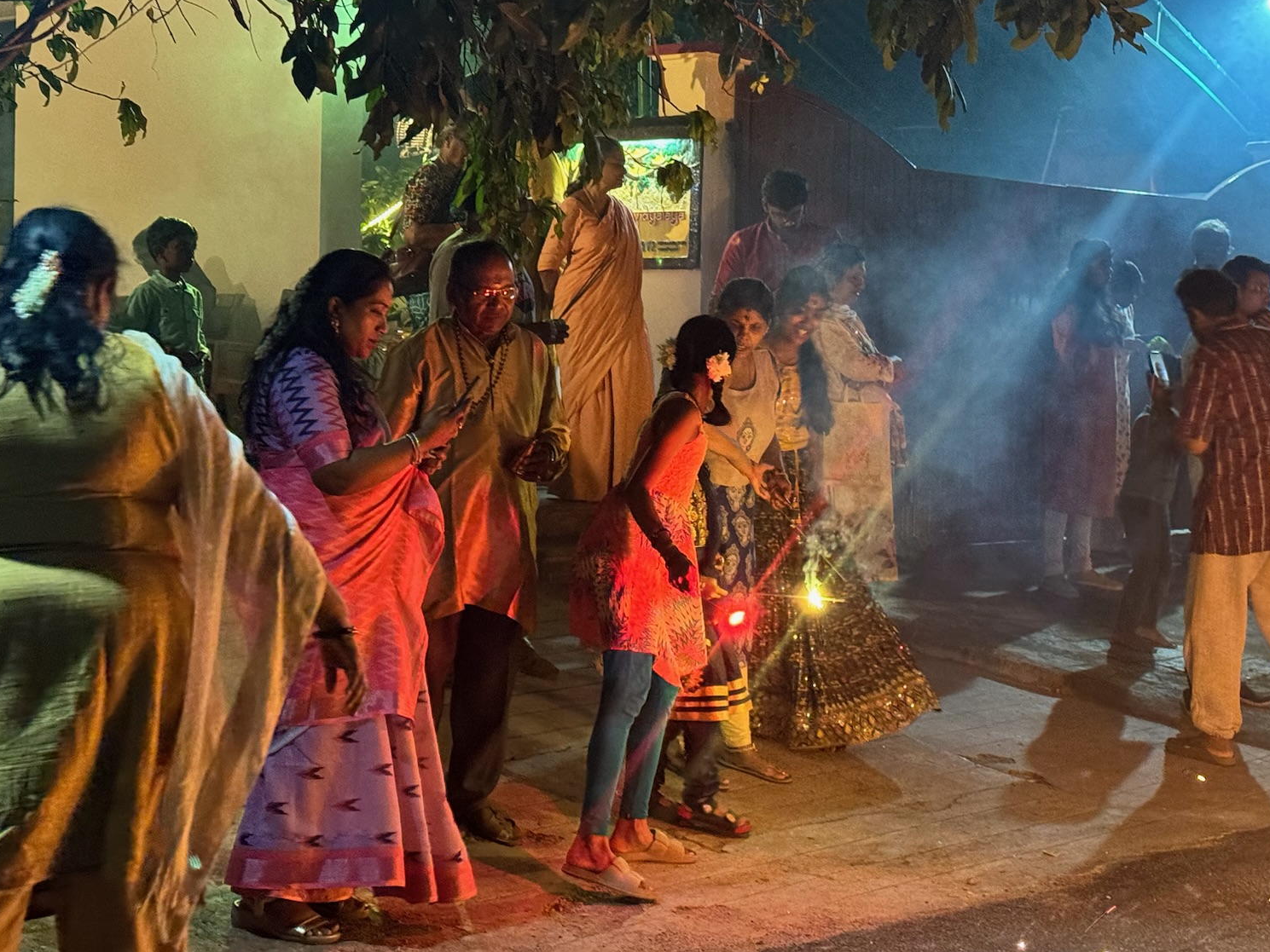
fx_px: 2422
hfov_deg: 29.3
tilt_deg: -0.6
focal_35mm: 66
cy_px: 428
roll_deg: -1.0
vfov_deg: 22.2
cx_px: 746
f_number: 1.78
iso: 500
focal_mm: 6.76
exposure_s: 1/35
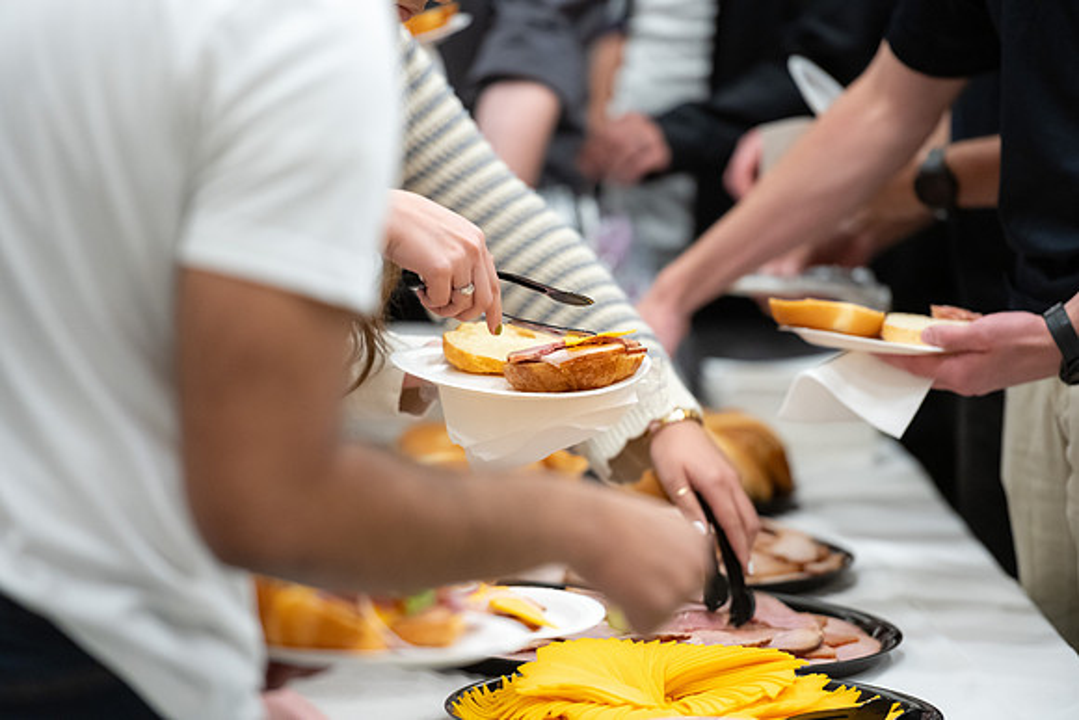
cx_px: 540
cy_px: 360
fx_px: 5996
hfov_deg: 10.3
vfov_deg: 6.9
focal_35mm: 200
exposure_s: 1/250
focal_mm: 200
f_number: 2.8
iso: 1000
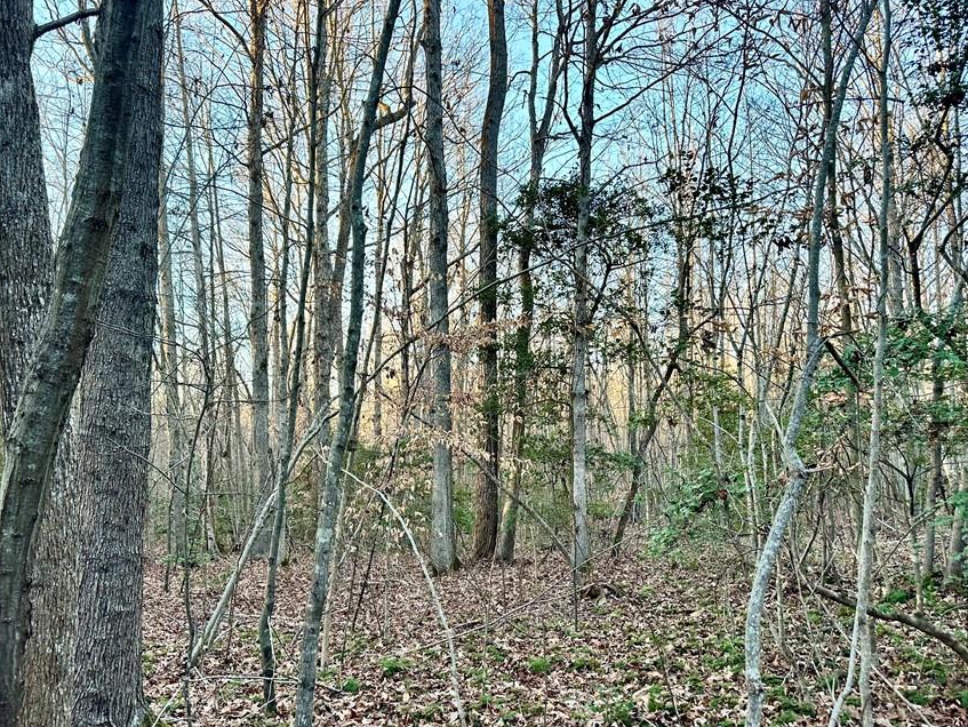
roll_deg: +1.4
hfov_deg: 61.5
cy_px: 398
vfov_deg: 48.2
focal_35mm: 29
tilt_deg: +2.3
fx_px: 811
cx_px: 442
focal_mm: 6.86
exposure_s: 1/153
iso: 64
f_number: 1.78
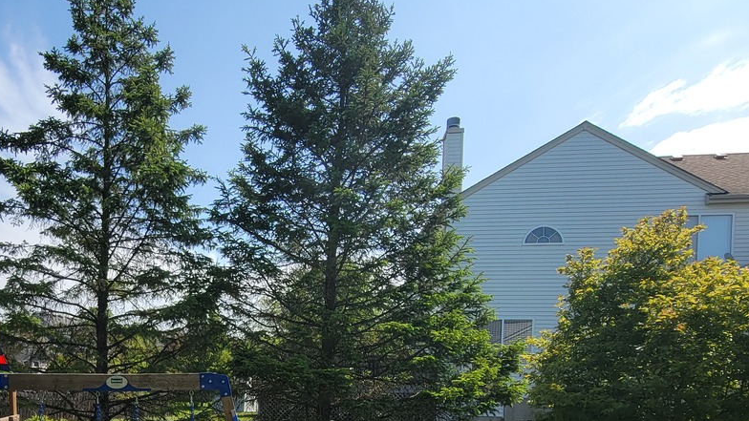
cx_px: 220
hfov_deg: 68.8
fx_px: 516
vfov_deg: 40.0
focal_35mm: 26
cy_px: 404
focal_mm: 2.2
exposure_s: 1/1770
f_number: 2.2
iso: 50
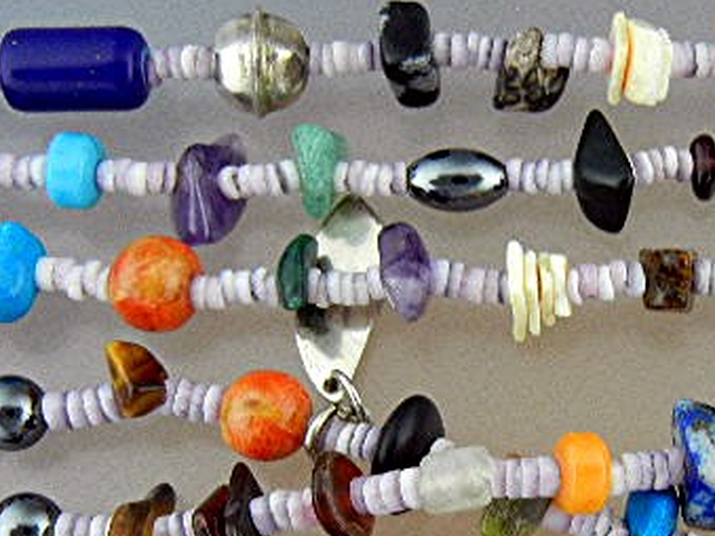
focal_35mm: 85
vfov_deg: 17.1
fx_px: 1755
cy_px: 466
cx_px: 603
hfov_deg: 22.6
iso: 400
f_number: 3.8
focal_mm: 8.1
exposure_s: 1/17.3
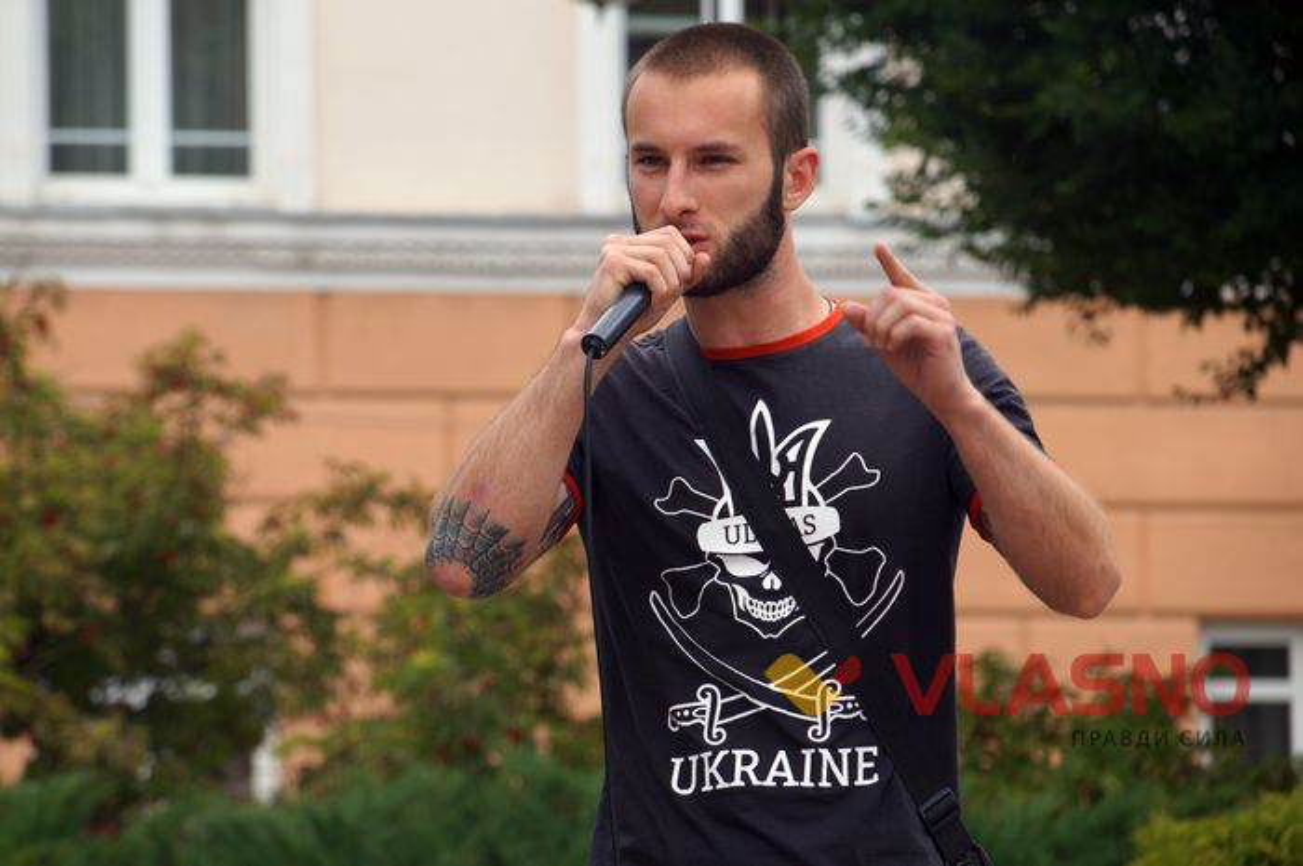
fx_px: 7321
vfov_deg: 6.8
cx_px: 652
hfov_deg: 10.2
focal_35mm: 202
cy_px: 433
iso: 100
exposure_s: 1/250
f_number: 5.6
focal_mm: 135
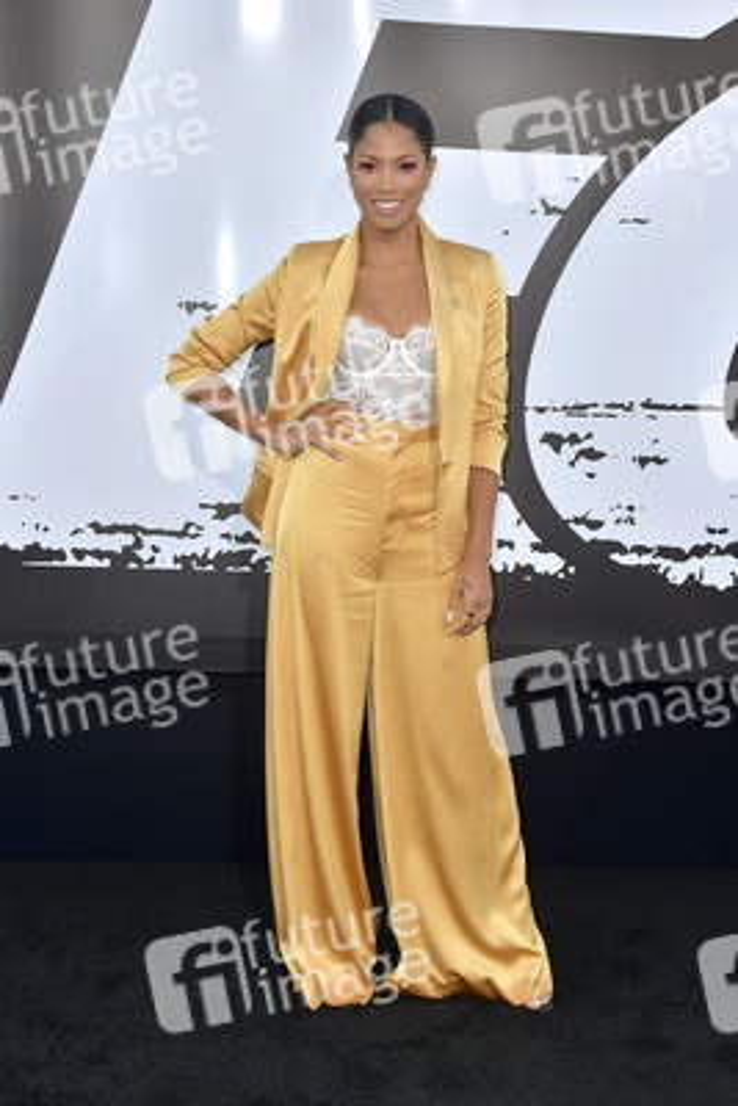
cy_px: 553
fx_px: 1290
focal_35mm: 42
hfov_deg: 31.9
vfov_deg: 46.4
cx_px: 369
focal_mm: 42
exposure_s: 1/250
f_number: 6.3
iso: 250
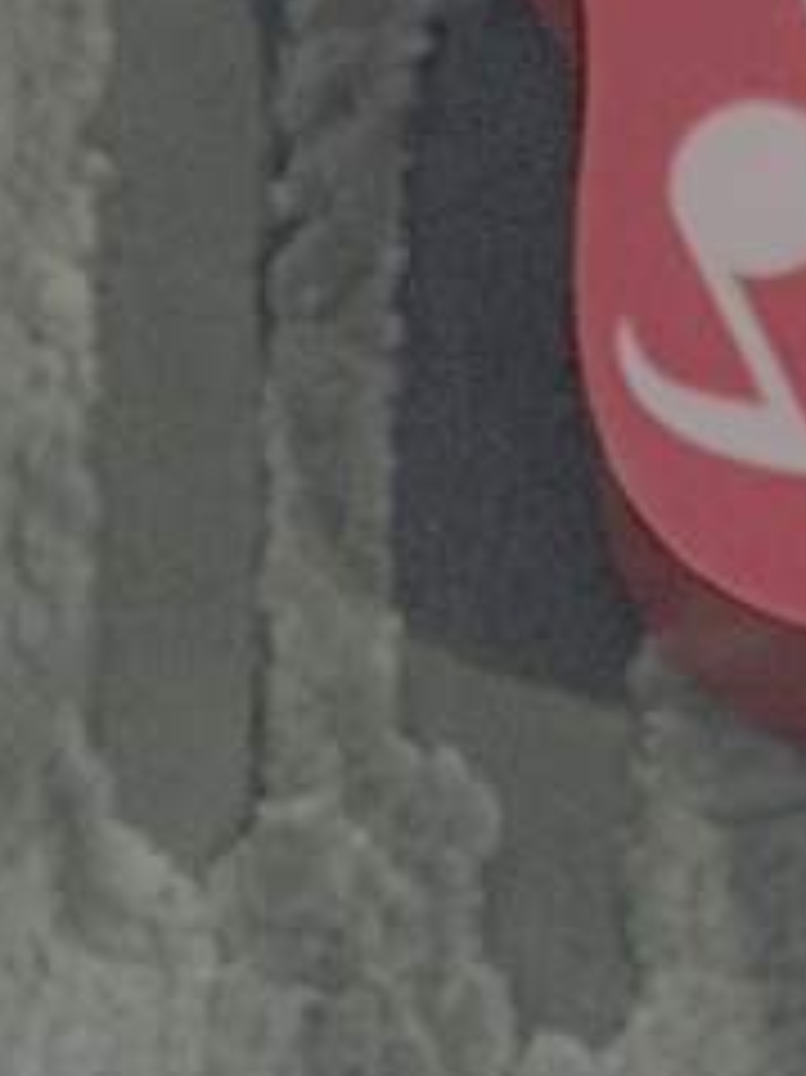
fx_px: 9974
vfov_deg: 5.9
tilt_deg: -80.7
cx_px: 734
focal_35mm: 321
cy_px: 2620
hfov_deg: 4.6
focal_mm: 6.76
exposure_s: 1/40
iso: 320
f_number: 1.78
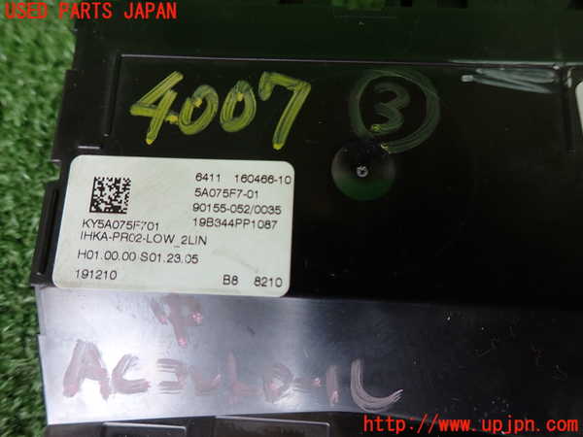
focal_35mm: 25
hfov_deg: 69.4
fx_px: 421
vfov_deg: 54.9
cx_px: 292
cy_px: 218
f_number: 2
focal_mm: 4.5
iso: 200
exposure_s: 1/60
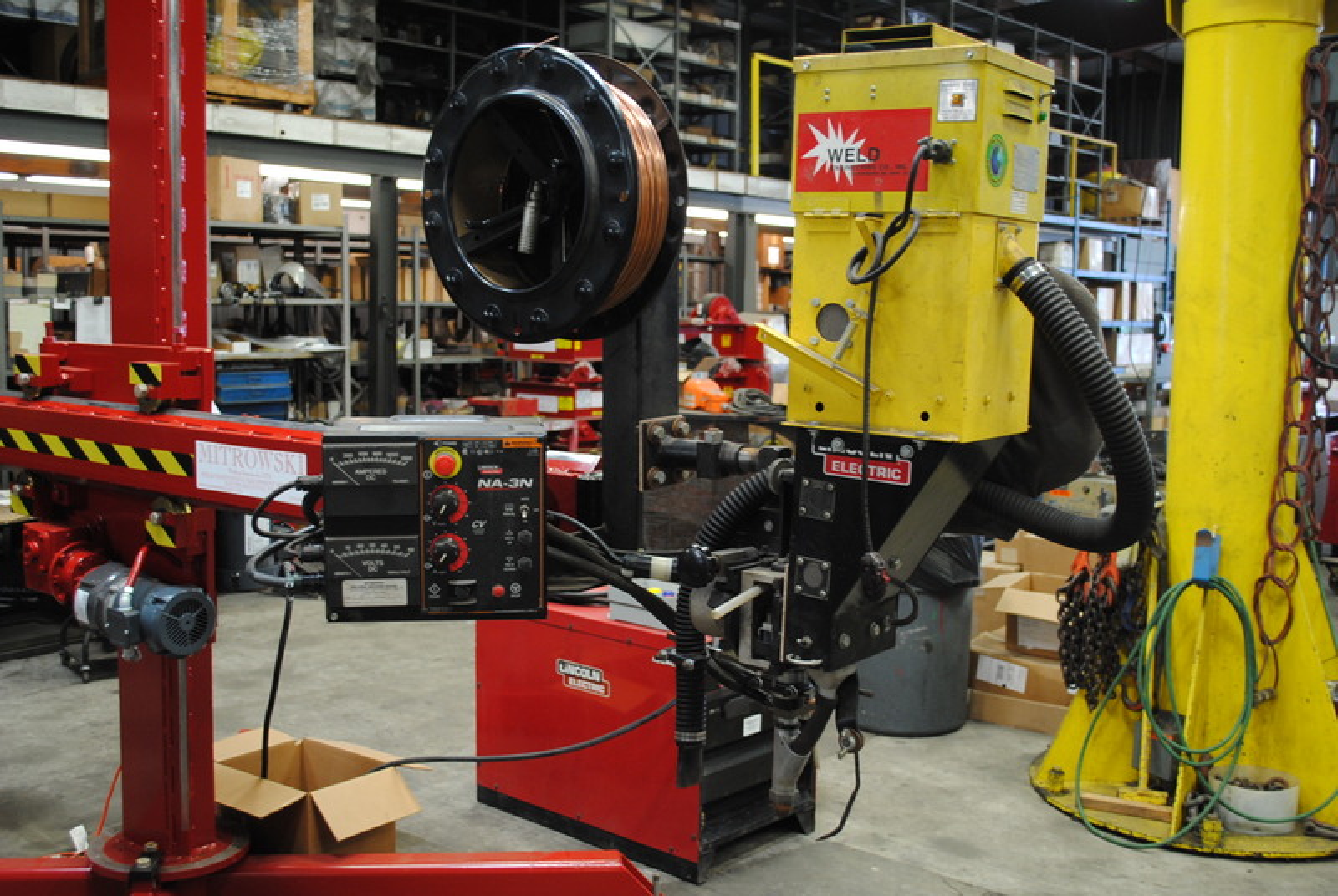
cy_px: 448
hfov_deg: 53.1
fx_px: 1340
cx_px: 669
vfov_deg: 37.0
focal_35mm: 36
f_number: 4
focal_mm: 24
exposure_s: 1/30
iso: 360
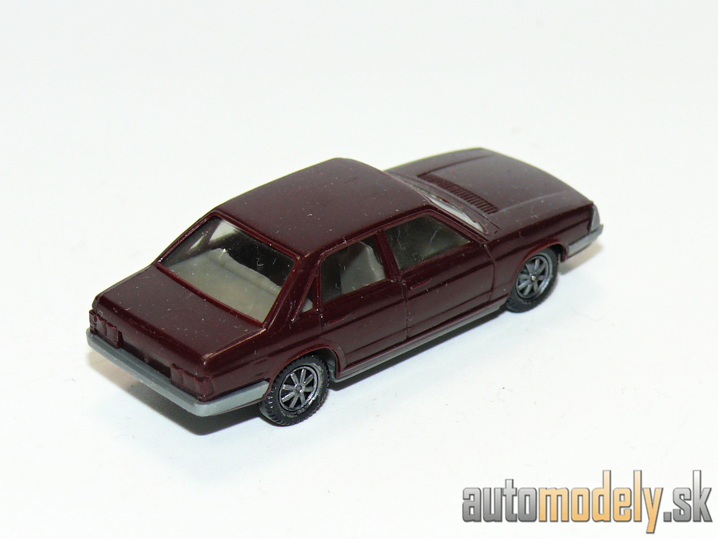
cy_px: 270
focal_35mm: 143
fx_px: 2966
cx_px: 359
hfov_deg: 13.8
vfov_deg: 10.4
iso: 100
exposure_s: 1/30
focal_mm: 16.9
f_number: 4
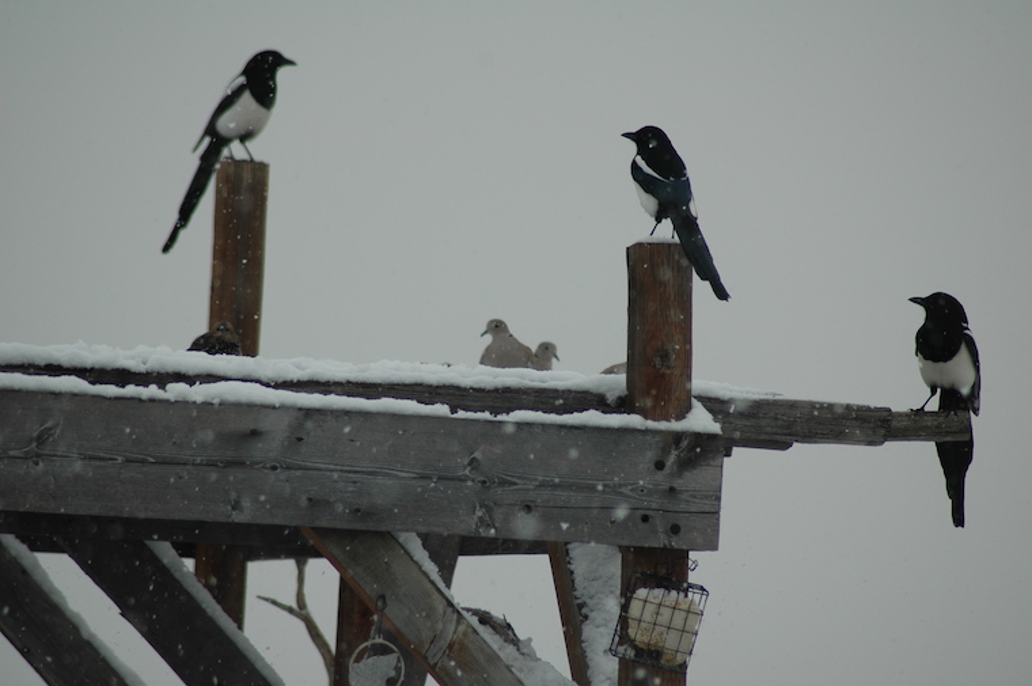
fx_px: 9450
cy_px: 343
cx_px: 516
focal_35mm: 330
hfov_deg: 6.3
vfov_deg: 4.2
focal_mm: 220
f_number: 5
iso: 200
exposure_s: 1/800
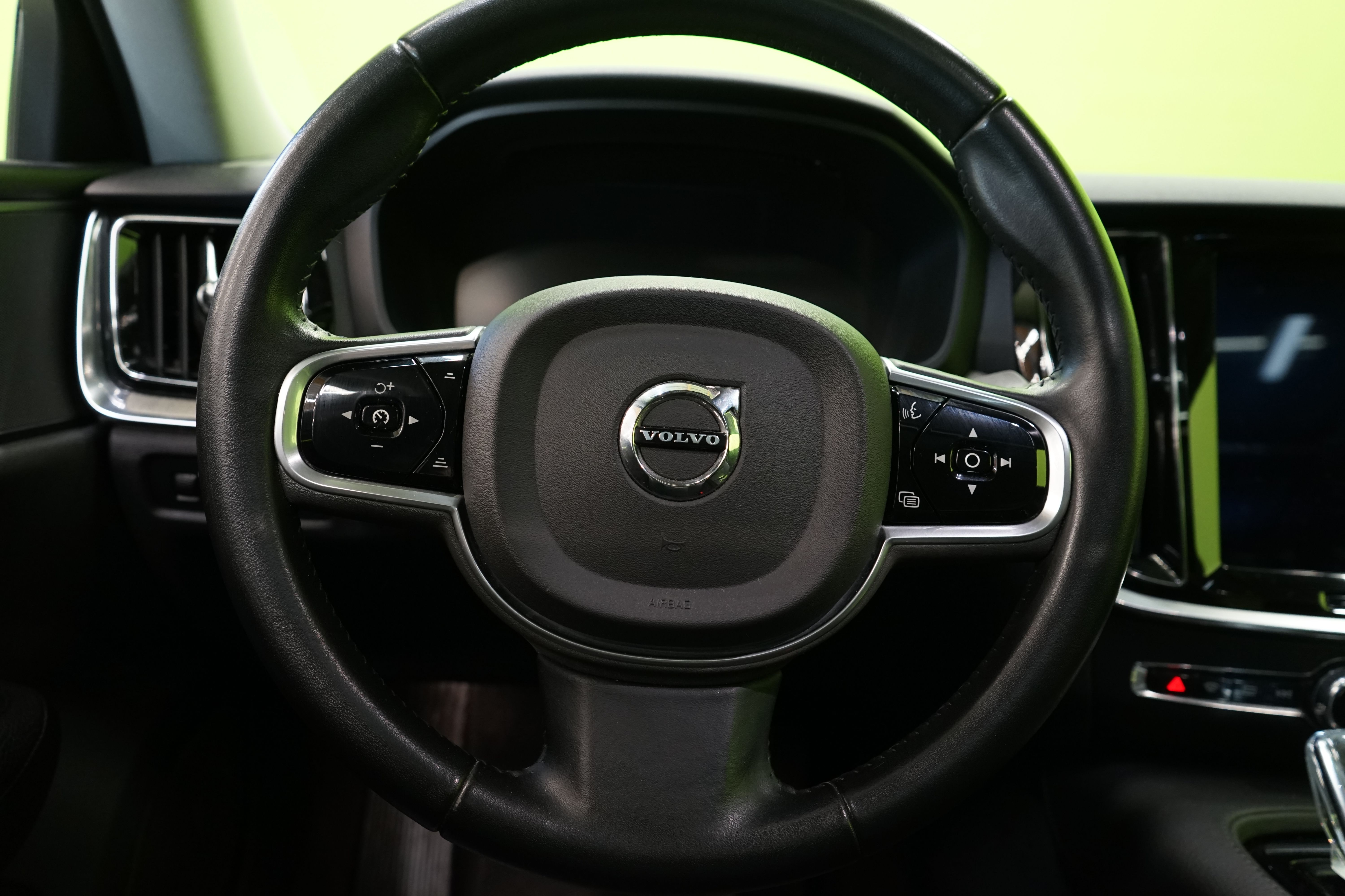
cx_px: 672
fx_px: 1083
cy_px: 448
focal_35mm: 29
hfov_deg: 63.7
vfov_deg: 45.0
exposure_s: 1/20
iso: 1600
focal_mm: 29
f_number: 5
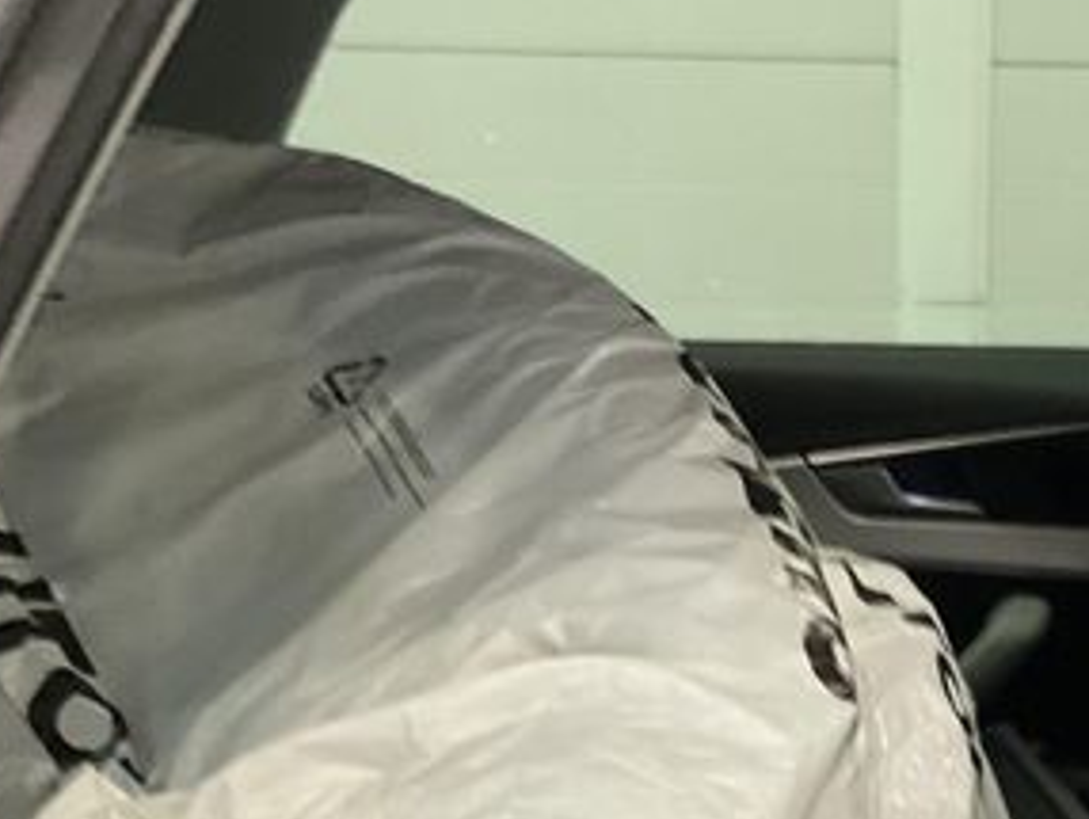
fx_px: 2550
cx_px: 979
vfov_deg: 17.5
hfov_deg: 23.5
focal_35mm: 81
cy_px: 956
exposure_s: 1/33
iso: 320
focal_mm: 3
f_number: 1.8
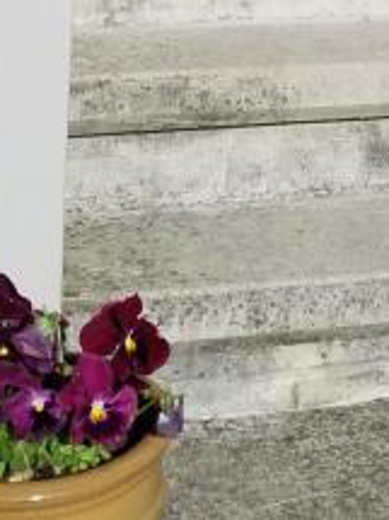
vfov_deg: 17.7
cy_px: -370
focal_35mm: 93
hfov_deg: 15.8
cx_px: 314
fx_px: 1395
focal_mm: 4.2
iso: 50
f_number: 1.7
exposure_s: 1/3400
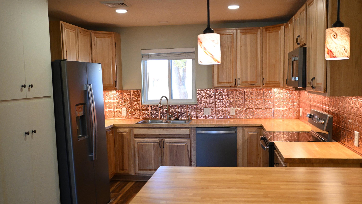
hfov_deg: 58.0
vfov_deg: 34.5
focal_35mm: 34
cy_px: 123
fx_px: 326
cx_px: 188
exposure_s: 1/160
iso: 1600
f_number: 2.8
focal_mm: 20
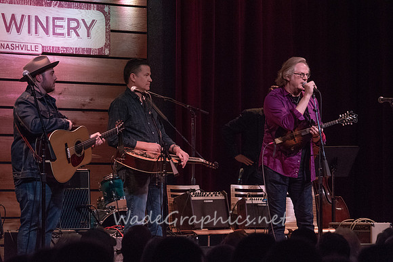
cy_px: 131
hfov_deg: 11.5
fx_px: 1944
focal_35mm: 178
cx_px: 196
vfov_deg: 7.7
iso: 6400
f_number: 8
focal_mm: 178
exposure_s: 1/125
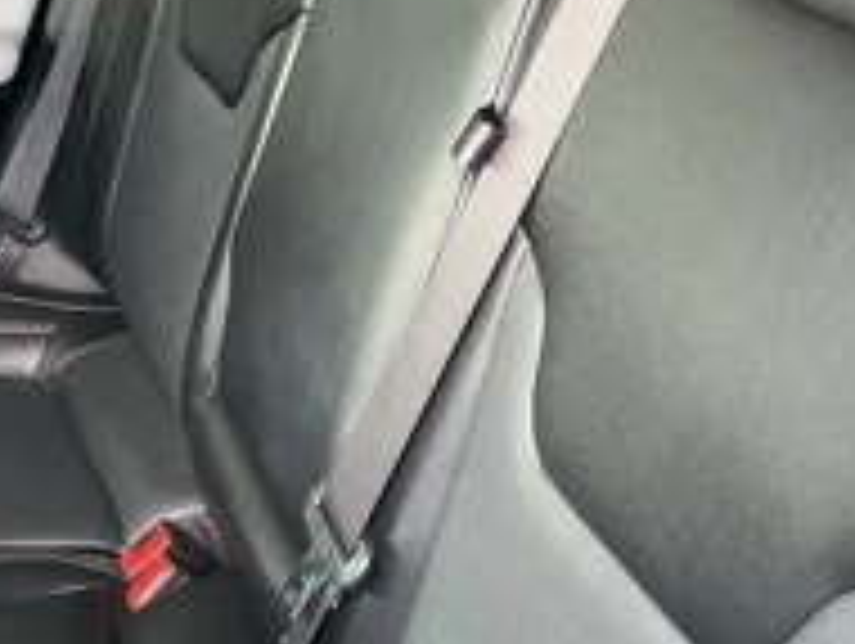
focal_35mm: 61
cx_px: 482
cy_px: 207
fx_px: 1509
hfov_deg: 31.6
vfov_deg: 24.0
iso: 400
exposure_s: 1/30
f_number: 1.8
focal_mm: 3
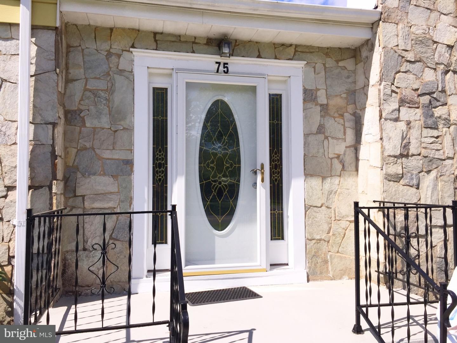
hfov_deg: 61.7
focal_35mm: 29
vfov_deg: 48.2
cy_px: 172
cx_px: 228
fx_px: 383
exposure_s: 1/2083
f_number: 2.2
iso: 32
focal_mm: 4.15
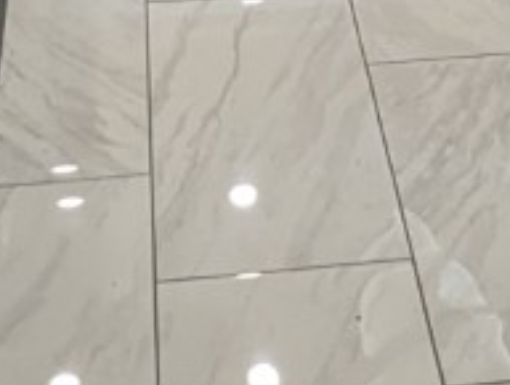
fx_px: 1713
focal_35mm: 116
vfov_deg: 10.3
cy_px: -666
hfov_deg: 16.9
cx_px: 325
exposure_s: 1/127
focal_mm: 2.35
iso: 294
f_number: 2.2
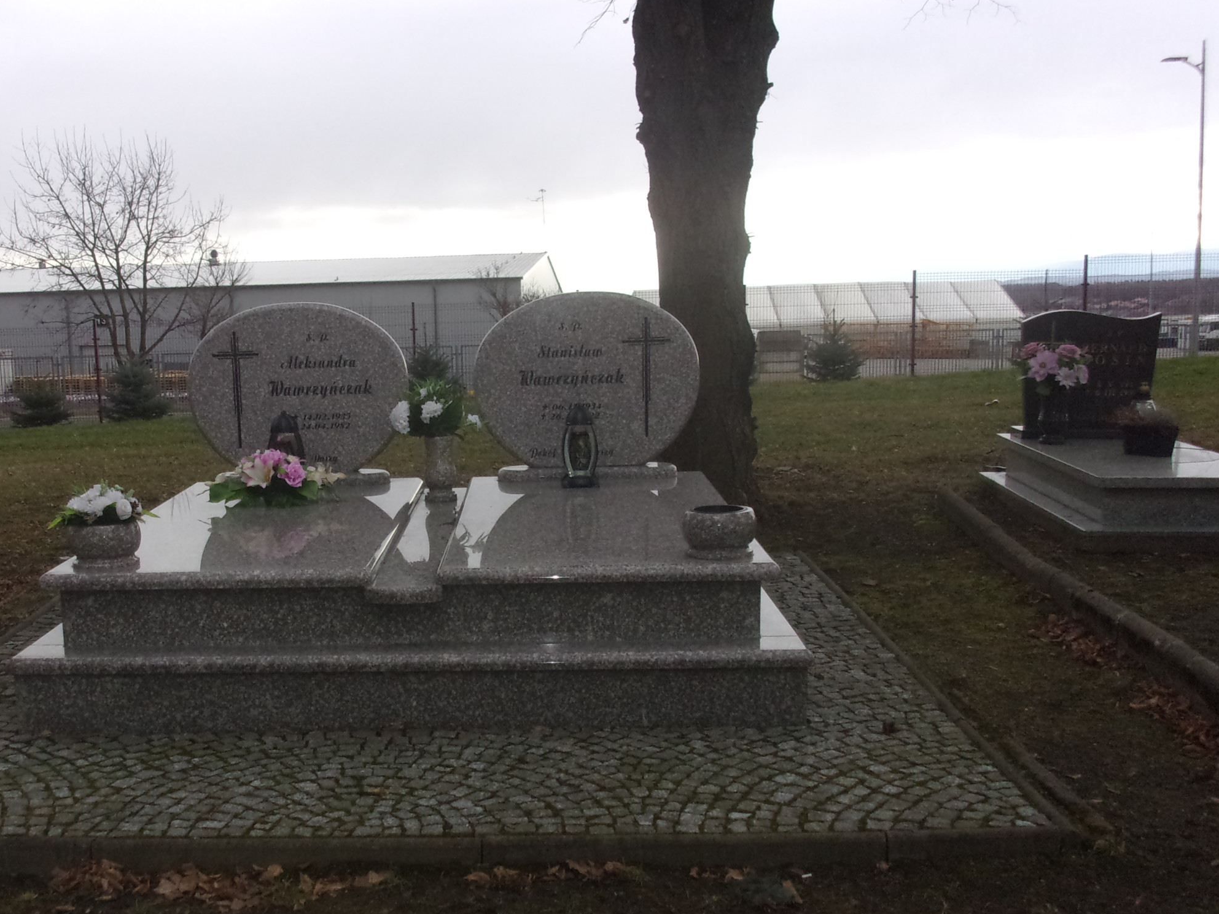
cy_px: 581
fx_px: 1655
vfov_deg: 30.7
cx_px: 438
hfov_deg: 40.1
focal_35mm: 47
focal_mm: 6.4
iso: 200
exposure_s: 1/250
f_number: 4.5
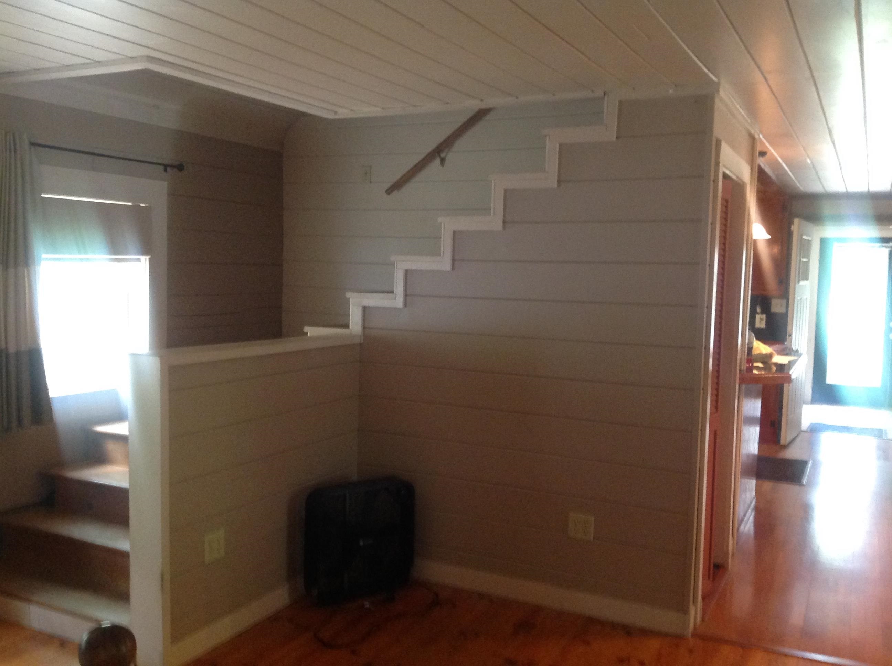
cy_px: 333
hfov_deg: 52.7
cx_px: 446
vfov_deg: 40.6
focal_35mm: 35
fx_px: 901
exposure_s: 1/15
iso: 320
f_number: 2.4
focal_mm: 4.28
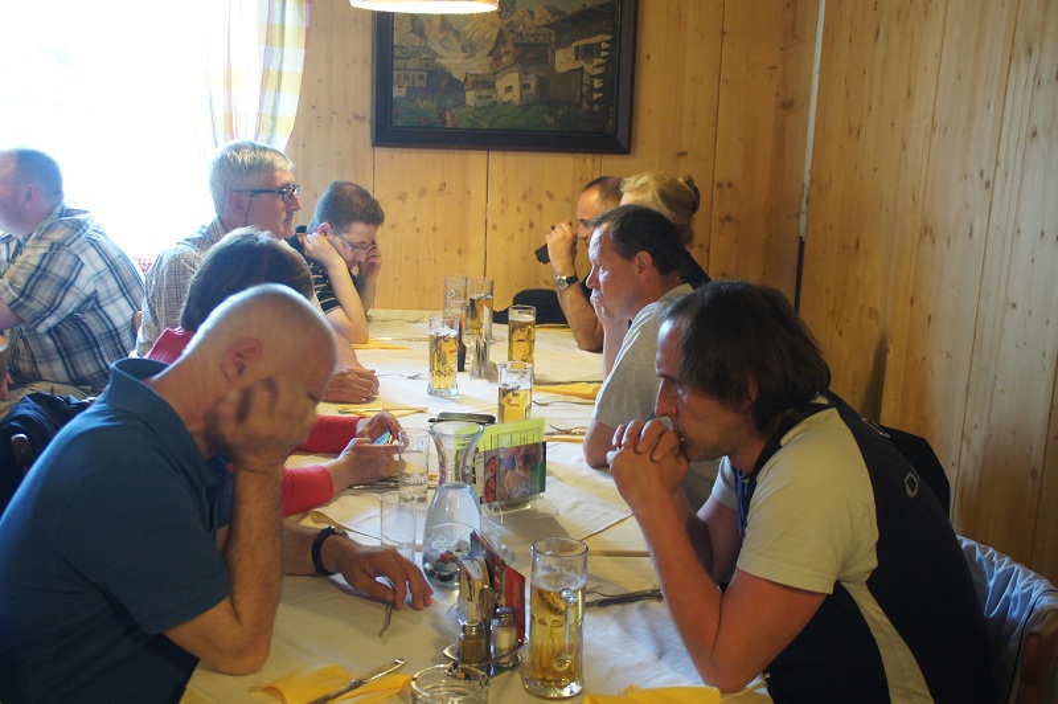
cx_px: 529
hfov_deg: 46.4
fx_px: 1233
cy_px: 352
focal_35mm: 42
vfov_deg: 31.8
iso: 1600
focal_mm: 28
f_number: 4
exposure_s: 1/20
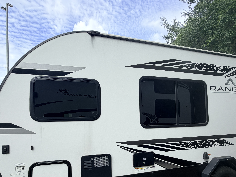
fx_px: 143
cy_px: 118
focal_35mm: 21
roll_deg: +2.9
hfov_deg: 78.7
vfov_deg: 61.9
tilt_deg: -0.1
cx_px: 131
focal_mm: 2.22
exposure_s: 1/770
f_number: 2.2
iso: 32
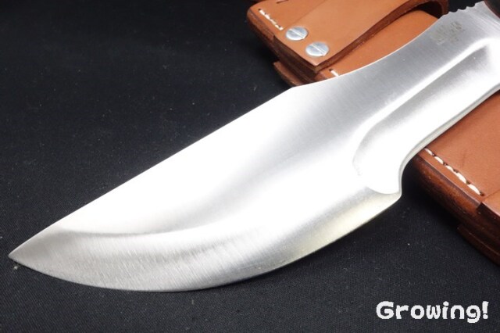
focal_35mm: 28
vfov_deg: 46.4
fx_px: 389
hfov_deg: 65.5
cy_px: 166
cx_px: 250
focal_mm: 10.4
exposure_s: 1/30
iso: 1250
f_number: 10
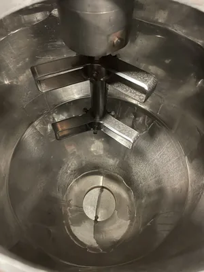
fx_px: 204
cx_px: 102
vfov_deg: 67.3
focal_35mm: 26
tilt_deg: -58.3
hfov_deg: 53.1
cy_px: 136
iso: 1000
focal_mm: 4.2
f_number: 1.6
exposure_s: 1/20
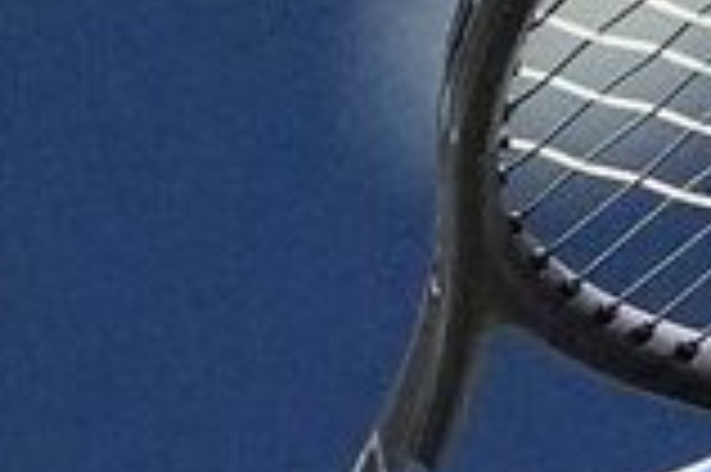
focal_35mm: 2275
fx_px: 44884
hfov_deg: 0.9
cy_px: 1115
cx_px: 1552
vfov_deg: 0.6
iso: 8000
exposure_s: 1/6400
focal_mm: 300
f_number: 2.8
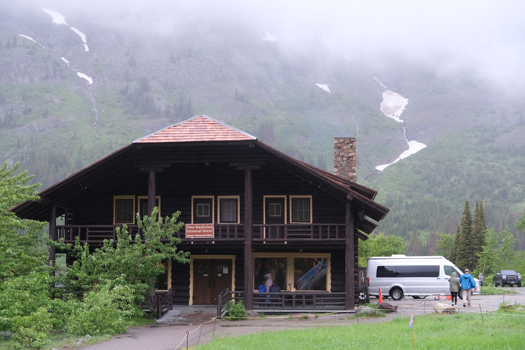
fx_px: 846
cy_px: 175
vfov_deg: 23.4
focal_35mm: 58
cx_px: 262
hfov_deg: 34.5
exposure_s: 1/60
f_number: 4.5
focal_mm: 38.9
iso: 160
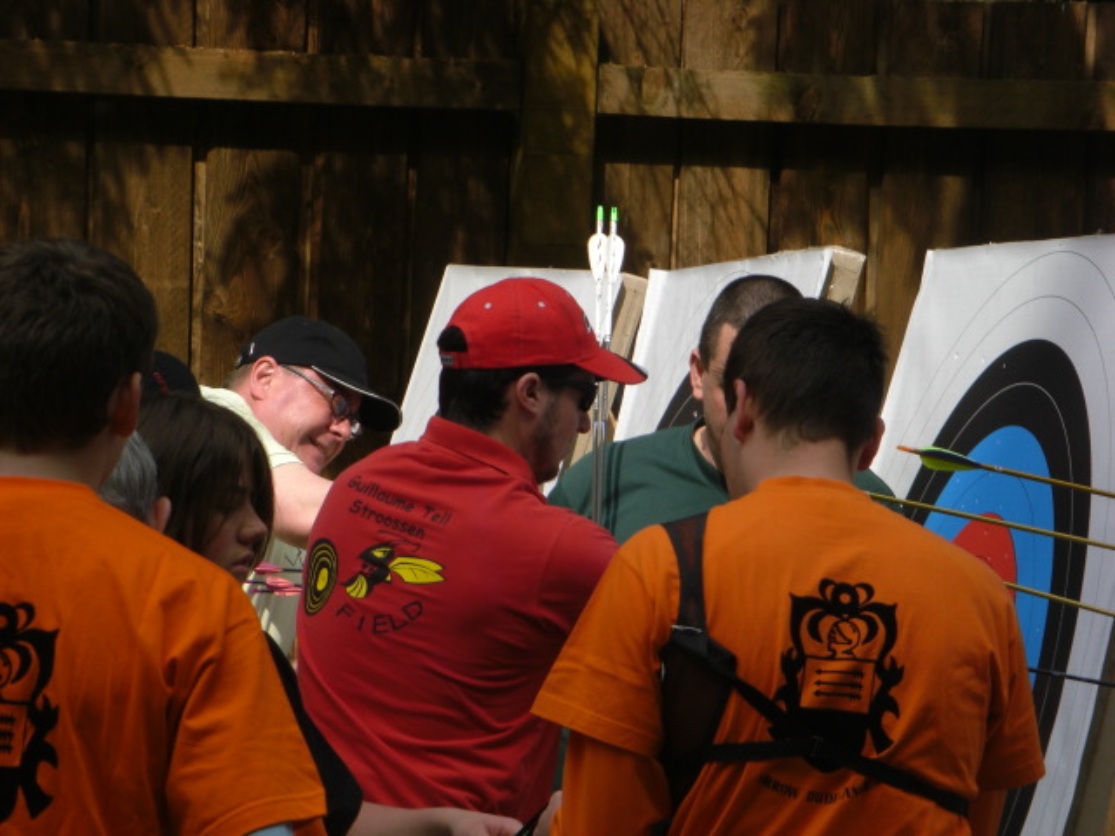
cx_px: 558
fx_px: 7698
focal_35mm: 239
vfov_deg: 6.2
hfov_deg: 8.3
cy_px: 418
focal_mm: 39.4
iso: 50
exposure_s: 1/250
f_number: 4.8
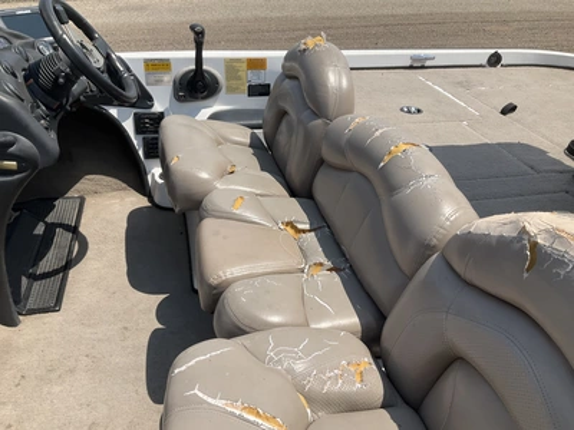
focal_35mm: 29
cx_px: 287
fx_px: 481
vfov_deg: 48.2
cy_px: 215
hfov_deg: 61.7
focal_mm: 3
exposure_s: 1/2227
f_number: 1.8
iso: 25
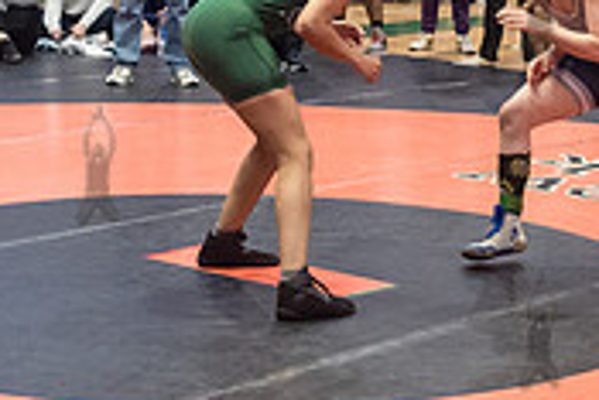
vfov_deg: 11.7
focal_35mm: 116
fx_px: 1932
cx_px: 537
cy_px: -2
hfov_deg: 17.4
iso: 5000
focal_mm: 35
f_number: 3.2
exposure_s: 1/400
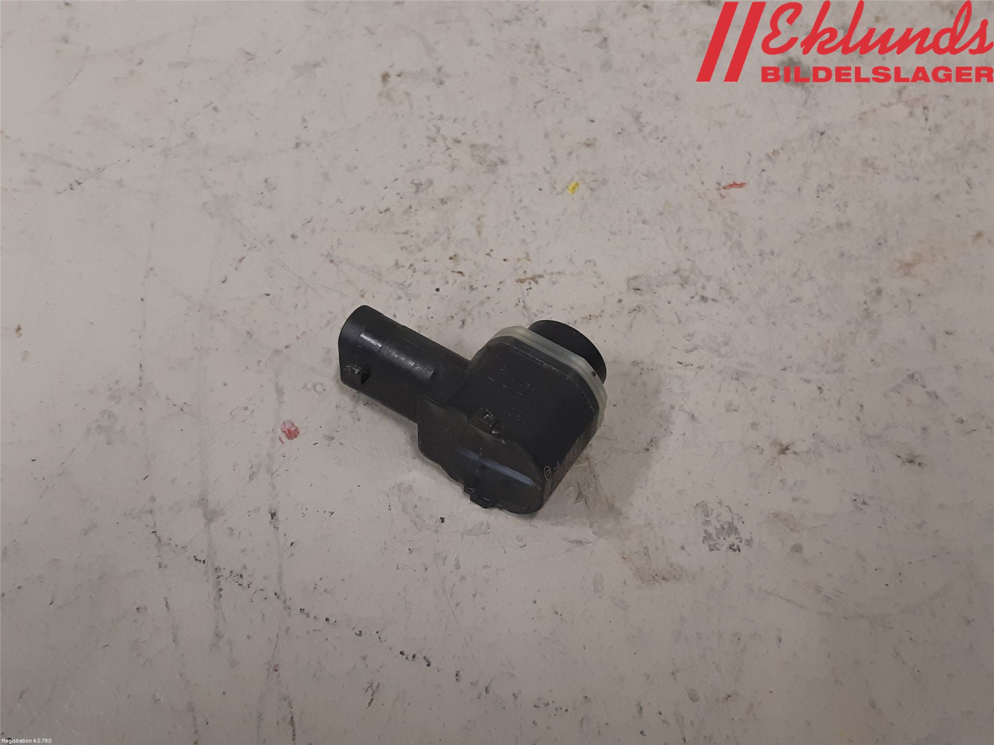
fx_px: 747
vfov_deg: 53.1
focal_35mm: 26
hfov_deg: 67.3
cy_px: 372
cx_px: 497
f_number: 1.7
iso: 160
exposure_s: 1/50
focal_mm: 3.93
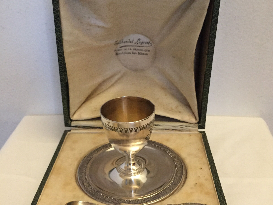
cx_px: 137
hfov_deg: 47.9
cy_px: 125
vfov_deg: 36.7
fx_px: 308
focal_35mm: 39
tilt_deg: -28.0
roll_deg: +0.0
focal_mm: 4.15
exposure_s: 1/17
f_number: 2.2
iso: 320
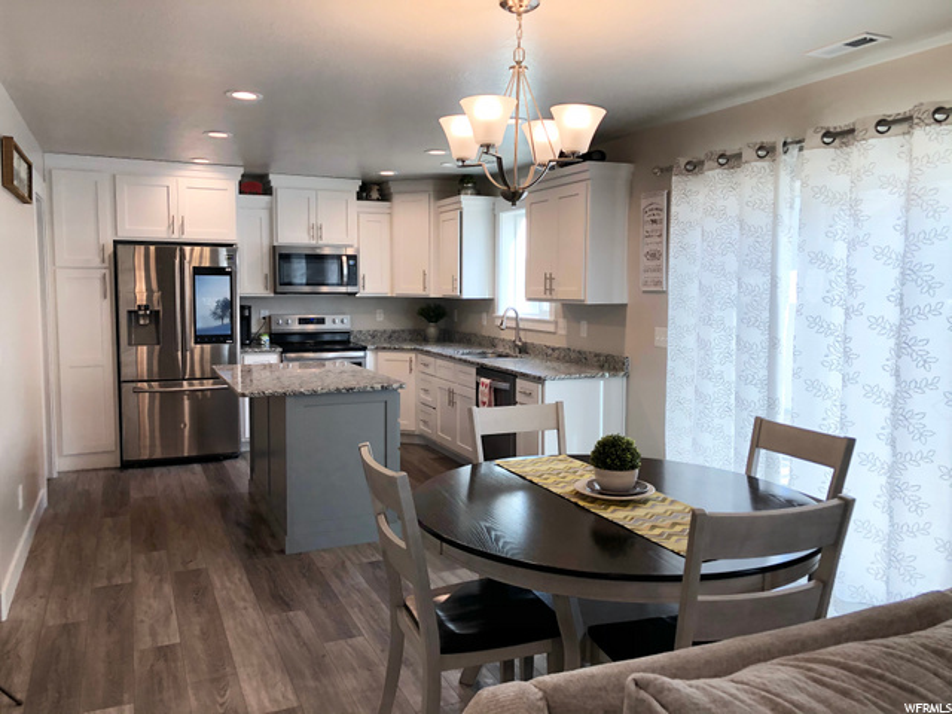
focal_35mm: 28
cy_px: 357
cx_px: 476
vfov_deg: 49.7
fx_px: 770
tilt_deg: -4.7
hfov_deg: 63.4
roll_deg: -0.6
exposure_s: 1/120
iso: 40
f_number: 1.8
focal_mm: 3.99
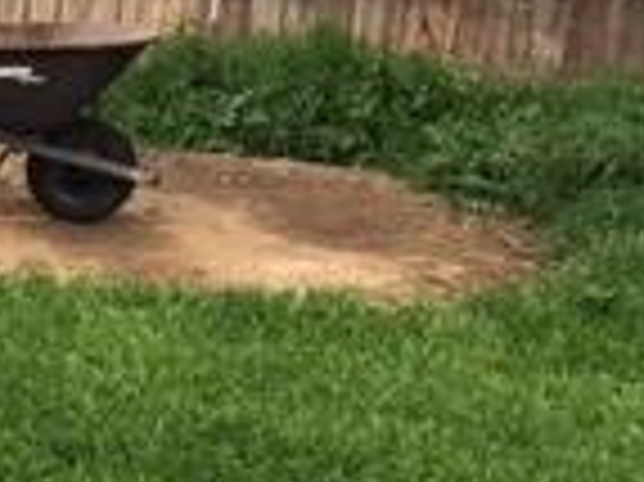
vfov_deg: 11.3
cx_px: -793
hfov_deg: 12.6
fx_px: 2417
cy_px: 86
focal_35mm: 130
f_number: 2.2
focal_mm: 4.15
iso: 25
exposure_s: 1/674
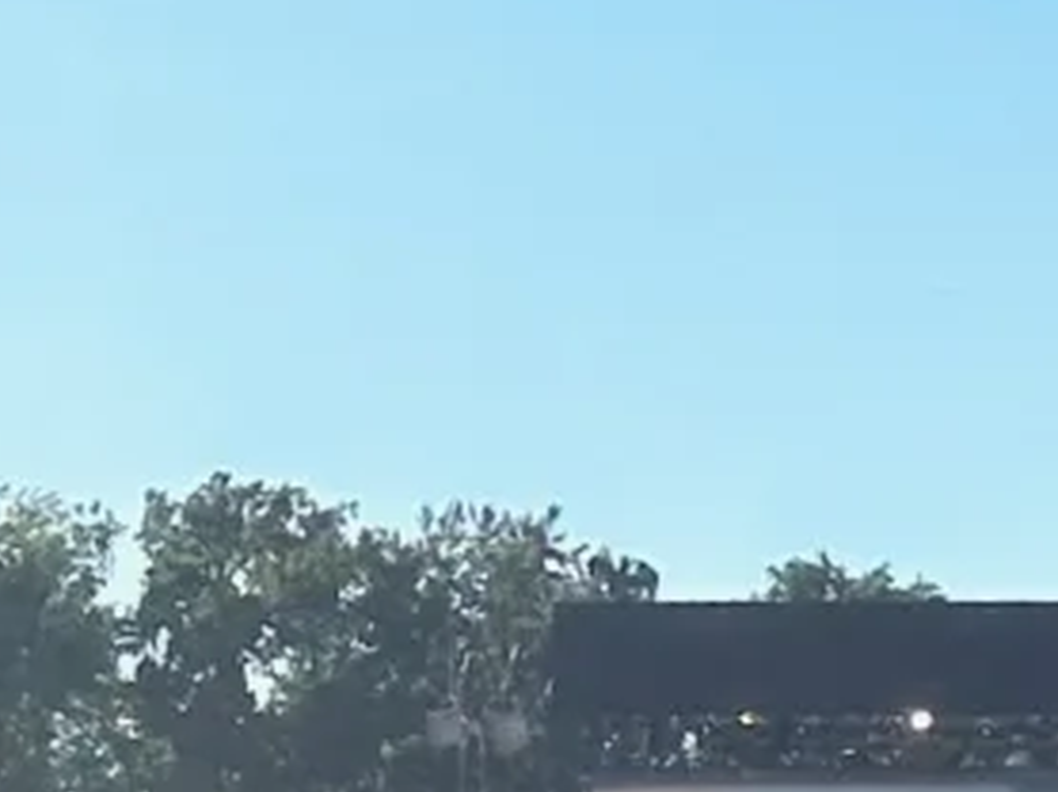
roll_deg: -0.4
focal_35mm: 354
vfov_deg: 4.2
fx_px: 10810
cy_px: 156
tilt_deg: +8.7
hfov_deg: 5.4
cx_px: 2481
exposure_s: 1/5000
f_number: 1.78
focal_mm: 6.86
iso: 64
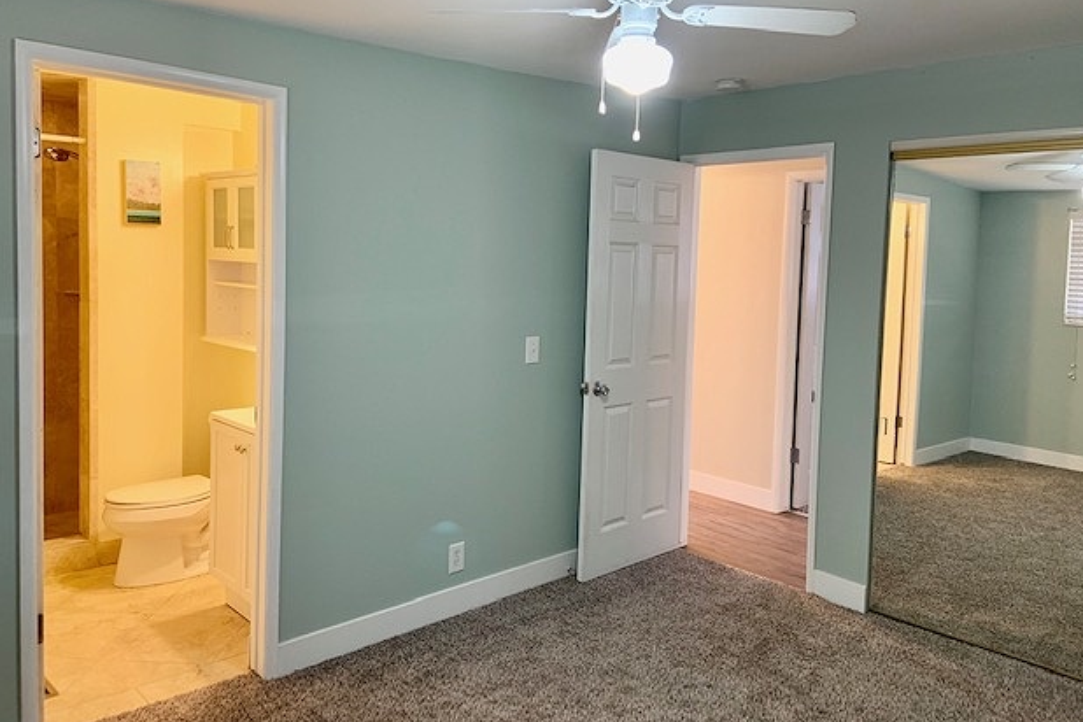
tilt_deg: -3.4
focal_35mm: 28
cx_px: 547
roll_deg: -1.8
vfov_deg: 46.3
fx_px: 842
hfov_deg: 65.5
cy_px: 315
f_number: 1.8
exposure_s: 1/60
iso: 250
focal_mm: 4.25
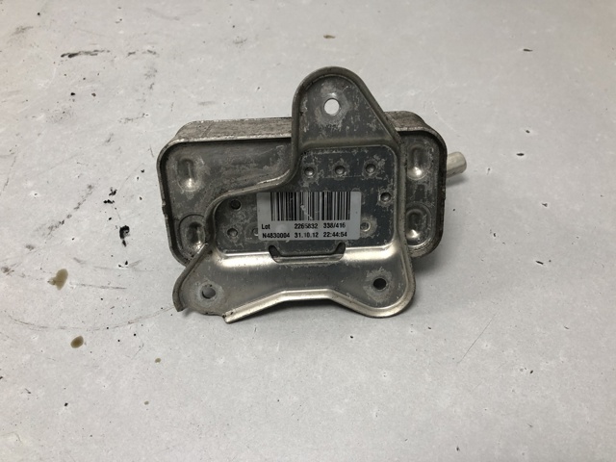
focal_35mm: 28
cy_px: 231
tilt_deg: -52.7
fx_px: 498
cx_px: 308
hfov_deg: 63.4
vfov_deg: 49.7
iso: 40
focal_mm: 4
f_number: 1.8
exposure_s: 1/33
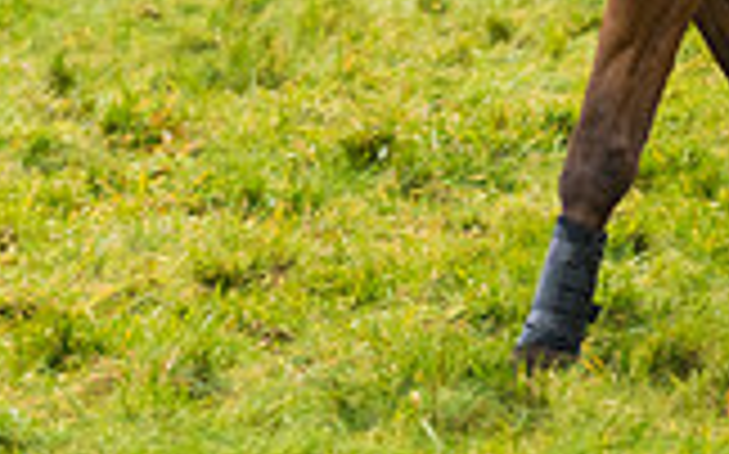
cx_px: 616
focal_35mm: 652
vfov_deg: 2.0
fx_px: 12945
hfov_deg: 3.2
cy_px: -371
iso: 800
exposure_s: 1/800
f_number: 4
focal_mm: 135
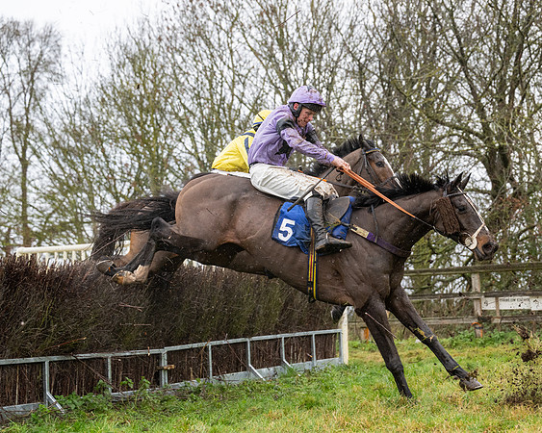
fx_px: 1264
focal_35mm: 79
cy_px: 216
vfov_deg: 19.4
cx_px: 280
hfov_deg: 24.2
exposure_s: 1/1250
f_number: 4
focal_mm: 70
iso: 800
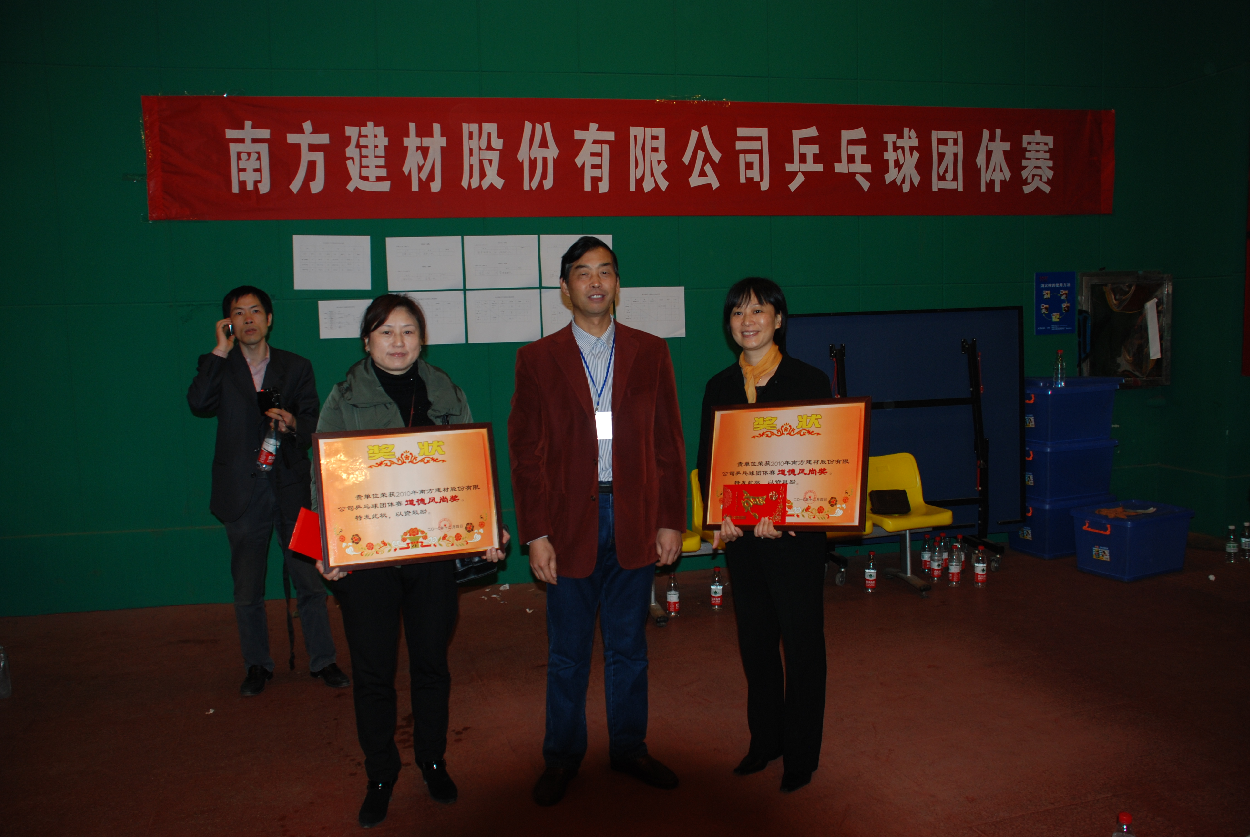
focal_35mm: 30
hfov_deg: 61.9
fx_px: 1043
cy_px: 418
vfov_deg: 43.7
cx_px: 625
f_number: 3.8
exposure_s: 1/60
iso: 200
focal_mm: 20
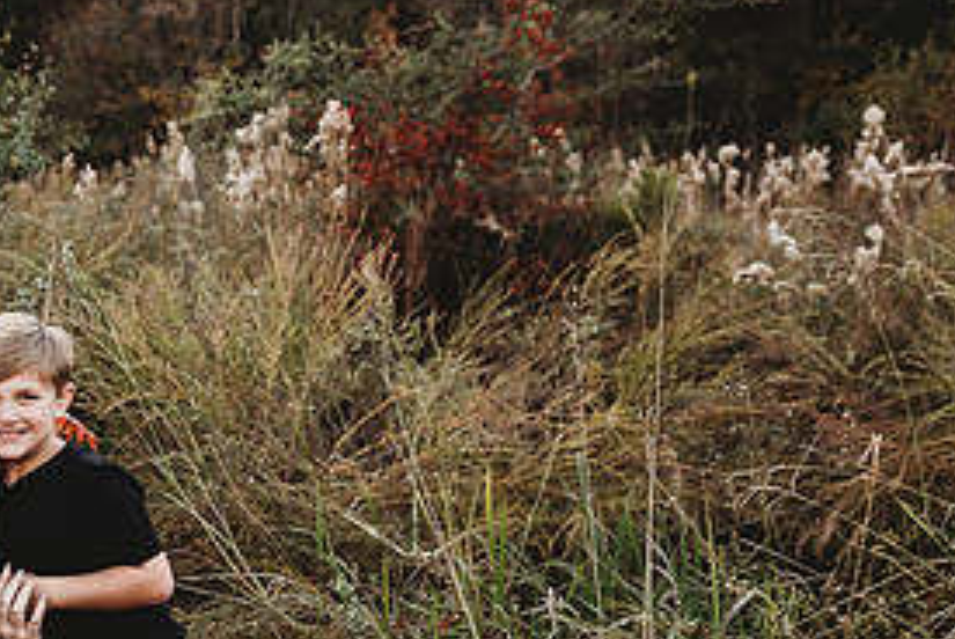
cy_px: 596
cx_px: 39
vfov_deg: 23.9
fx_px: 1461
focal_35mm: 55
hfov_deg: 33.6
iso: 100
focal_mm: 24
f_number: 2.5
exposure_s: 1/125
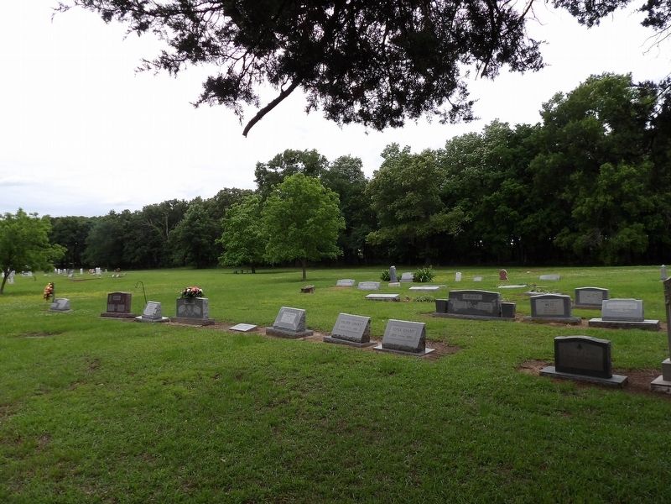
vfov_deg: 56.8
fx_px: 465
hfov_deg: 71.6
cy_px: 252
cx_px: 336
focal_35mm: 24
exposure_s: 1/472
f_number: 3.2
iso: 100
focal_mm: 4.3
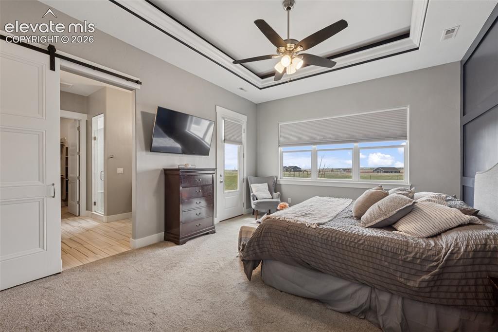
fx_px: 207
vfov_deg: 77.3
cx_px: 249
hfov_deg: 100.4
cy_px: 166
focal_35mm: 15
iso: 100
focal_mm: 15
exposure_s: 1/5
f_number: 11
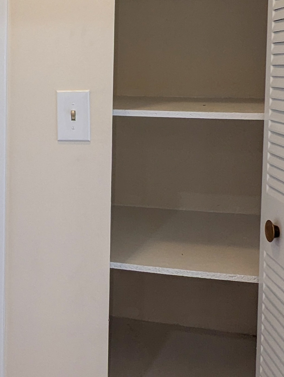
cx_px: -37
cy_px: 89
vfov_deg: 39.2
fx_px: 513
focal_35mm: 47
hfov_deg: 27.9
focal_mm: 2.35
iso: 73
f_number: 2.2
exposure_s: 1/60
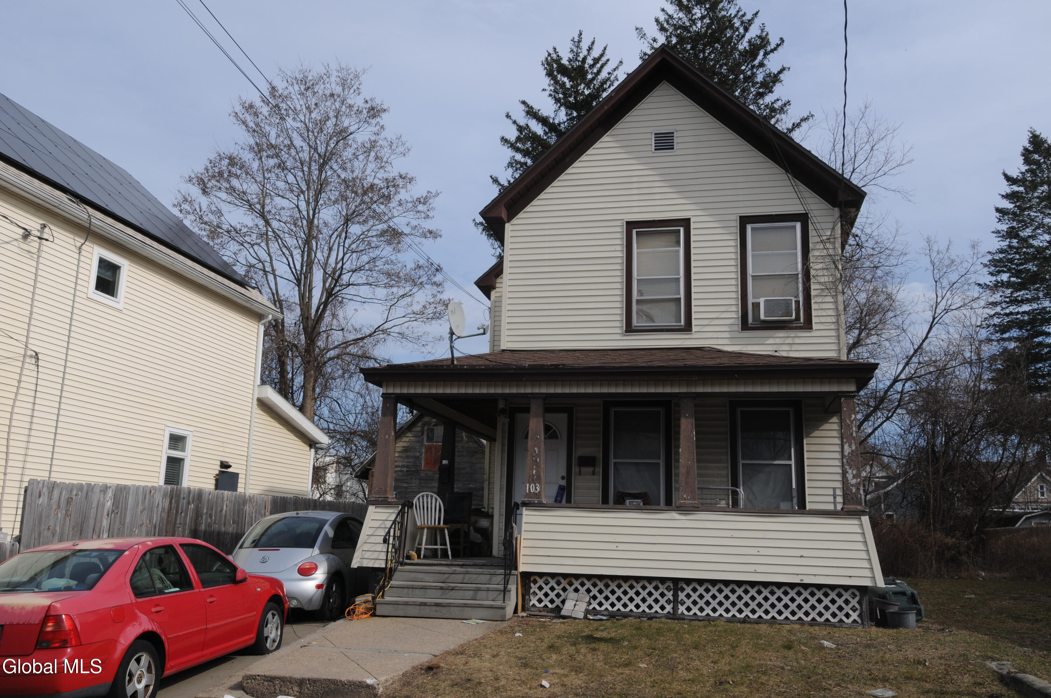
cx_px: 526
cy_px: 349
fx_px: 875
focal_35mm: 30
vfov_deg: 43.5
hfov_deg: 62.0
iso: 200
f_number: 10
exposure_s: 1/400
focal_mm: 20
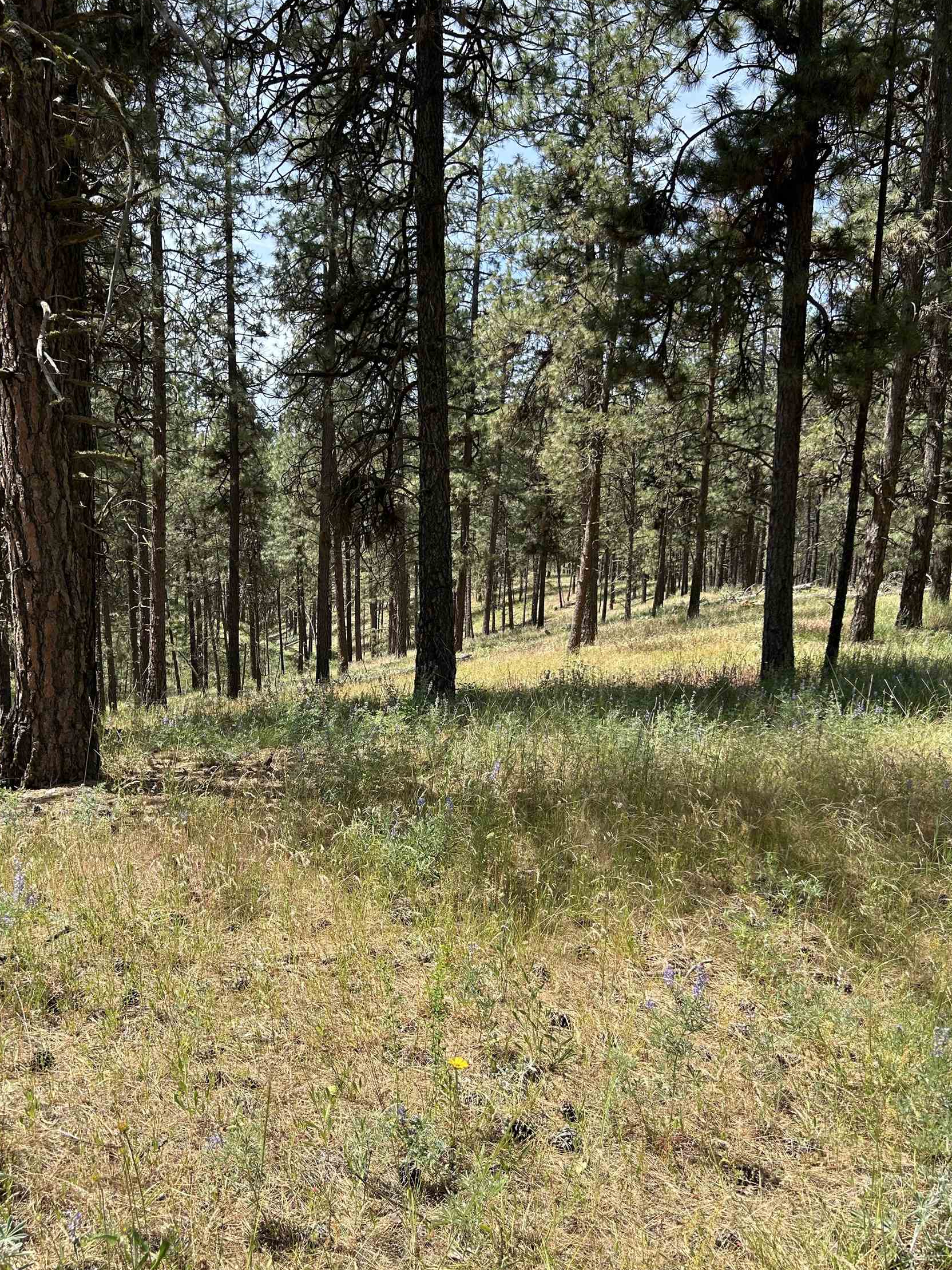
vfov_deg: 65.3
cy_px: 642
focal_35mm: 27
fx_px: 990
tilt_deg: -16.5
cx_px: 462
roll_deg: -1.8
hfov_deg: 51.3
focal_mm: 5.7
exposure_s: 1/1669
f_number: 1.5
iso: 50
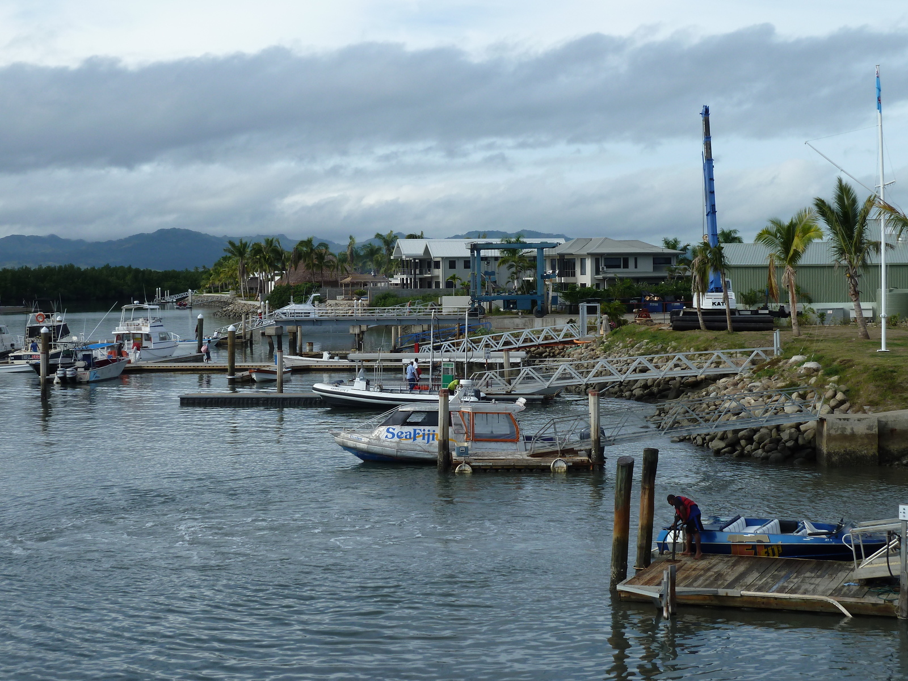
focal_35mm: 59
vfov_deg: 24.8
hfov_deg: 32.7
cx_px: 454
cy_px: 340
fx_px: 1548
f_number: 4.5
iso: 80
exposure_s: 1/500
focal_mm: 9.7
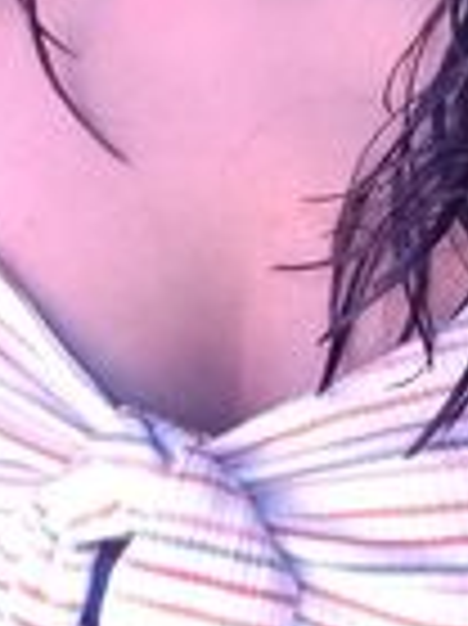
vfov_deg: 22.0
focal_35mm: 84
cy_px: -70
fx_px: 1517
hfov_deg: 17.5
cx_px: 324
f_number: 2
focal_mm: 3.48
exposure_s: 1/17
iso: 3200
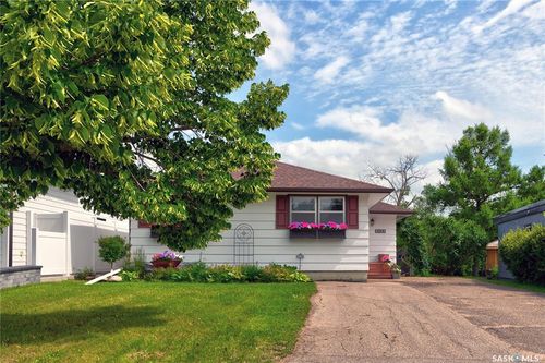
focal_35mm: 26
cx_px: 272
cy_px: 182
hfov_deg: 69.4
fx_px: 393
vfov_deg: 49.5
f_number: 10
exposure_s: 1/500
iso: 100
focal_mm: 26
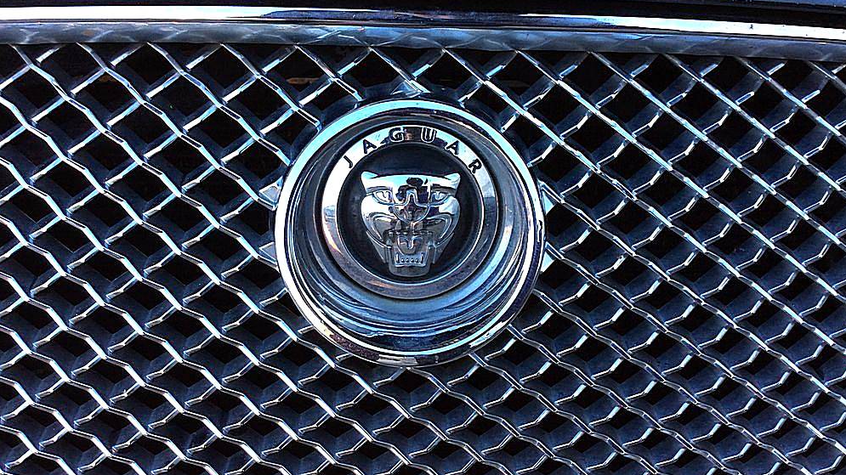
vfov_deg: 33.7
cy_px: 243
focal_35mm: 35
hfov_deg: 56.6
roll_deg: +1.2
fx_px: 785
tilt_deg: -27.5
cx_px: 424
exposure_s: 1/100
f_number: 2.4
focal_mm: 3.3
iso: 32
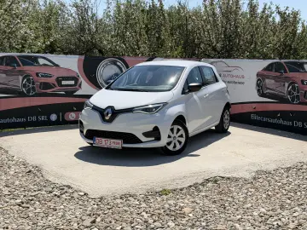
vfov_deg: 30.3
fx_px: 426
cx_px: 154
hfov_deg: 39.7
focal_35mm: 48
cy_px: 115
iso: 80
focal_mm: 6.76
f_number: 1.78
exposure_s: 1/8772
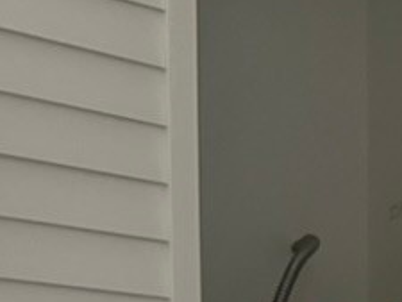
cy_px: 611
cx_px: 615
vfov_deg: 12.0
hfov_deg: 16.4
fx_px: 1267
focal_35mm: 109
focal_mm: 6.76
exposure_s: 1/46
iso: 800
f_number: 1.78
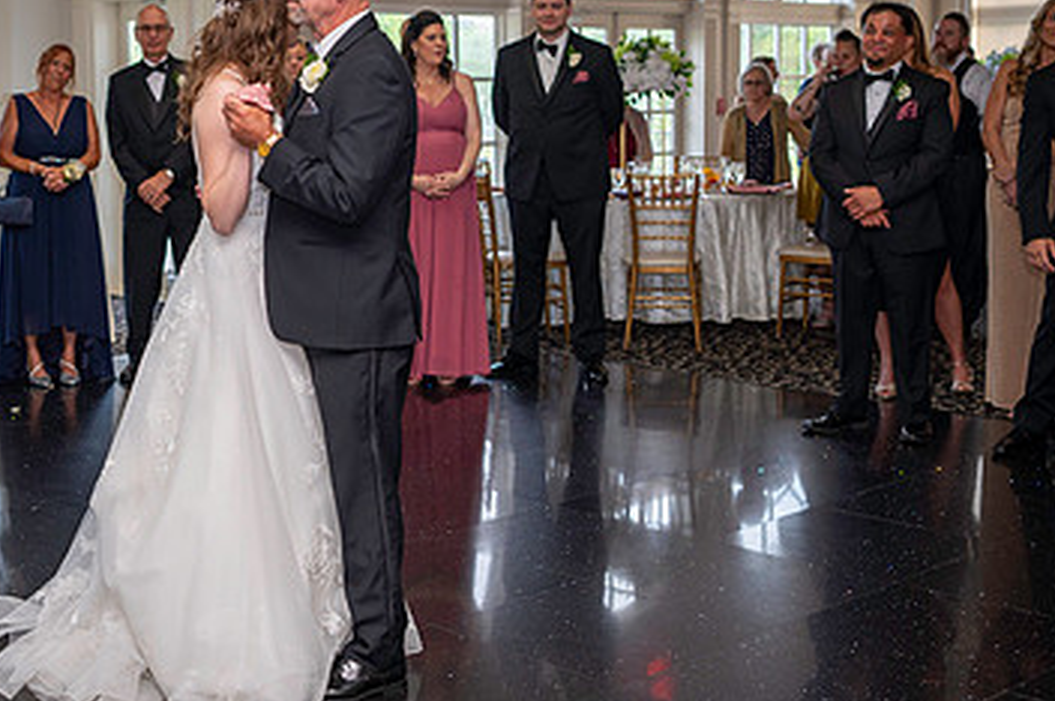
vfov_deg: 24.1
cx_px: 246
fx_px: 1640
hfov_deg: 34.8
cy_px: 255
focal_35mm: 56
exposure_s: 1/125
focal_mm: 34
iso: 800
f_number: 3.5
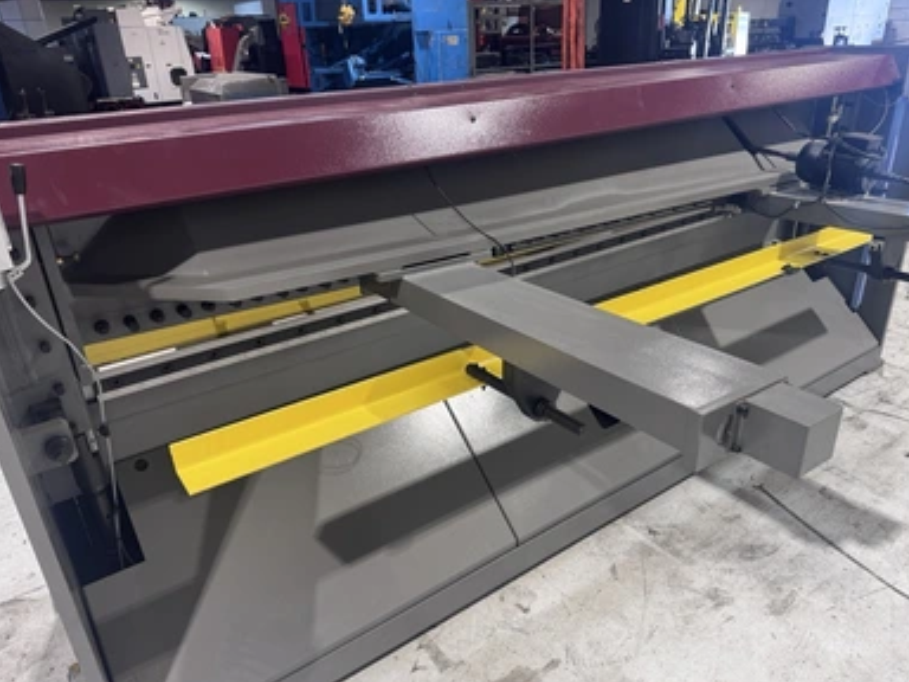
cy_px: 353
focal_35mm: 25
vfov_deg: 54.9
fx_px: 656
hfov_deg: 69.4
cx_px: 466
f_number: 1.78
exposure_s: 1/60
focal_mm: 6.76
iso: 125
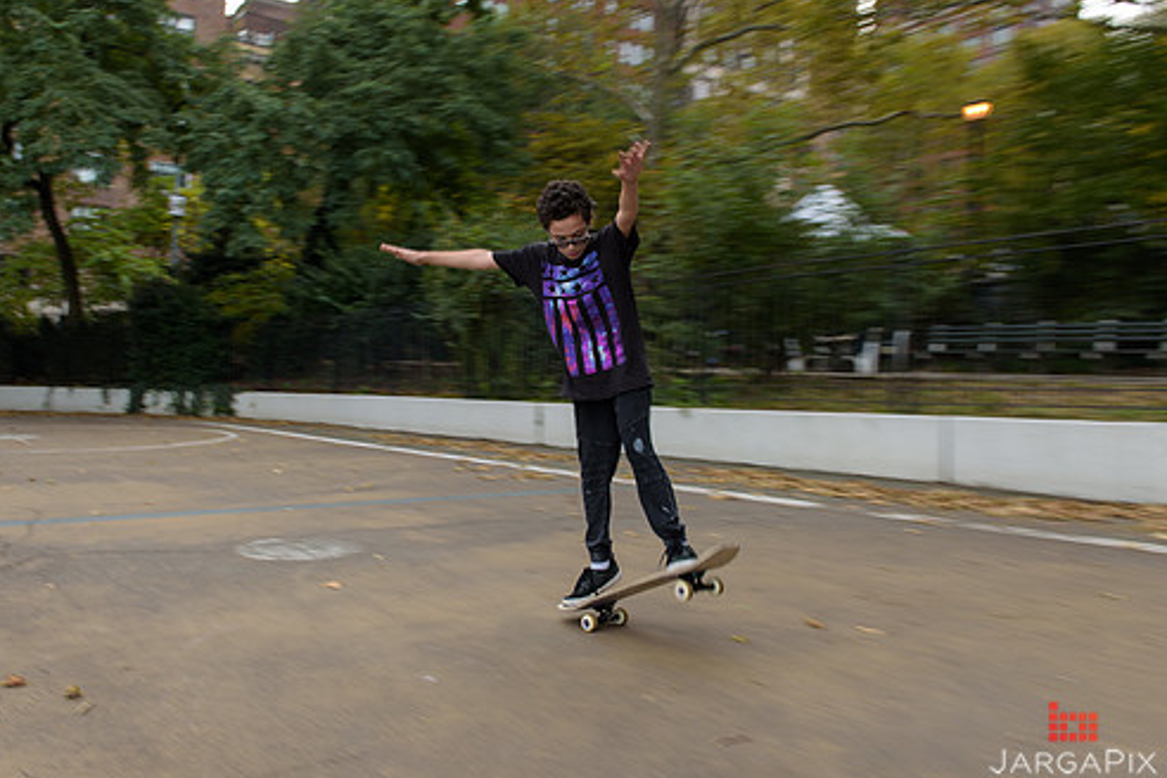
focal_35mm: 33
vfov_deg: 40.0
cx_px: 529
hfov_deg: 57.1
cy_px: 366
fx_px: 1070
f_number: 4
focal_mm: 28
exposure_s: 1/50
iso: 50
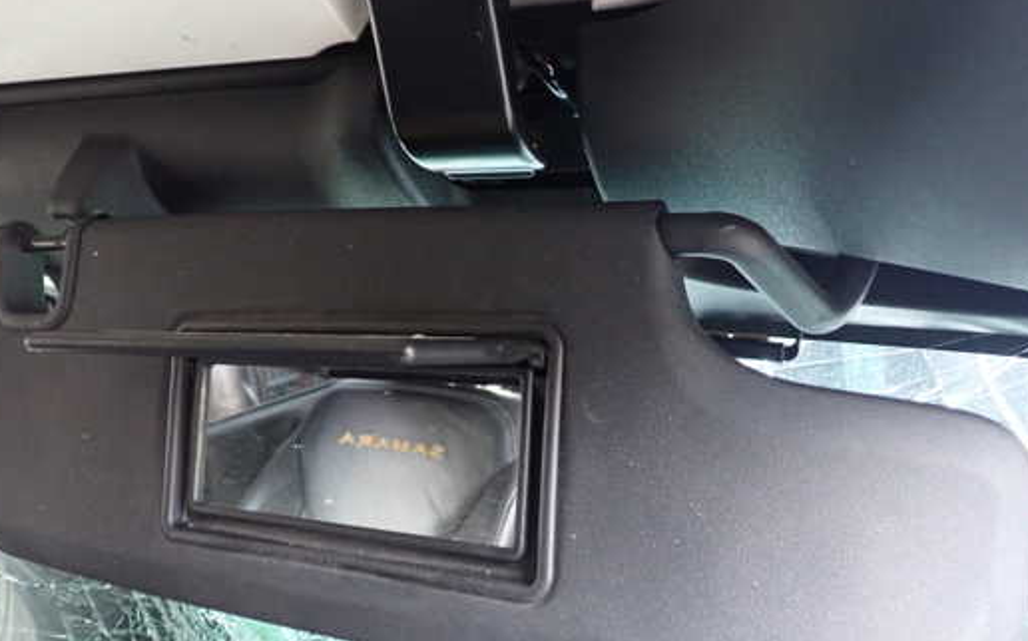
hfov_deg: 52.8
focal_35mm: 37
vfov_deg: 34.3
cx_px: 504
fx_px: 1036
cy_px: 374
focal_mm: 5.4
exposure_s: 1/20
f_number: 2.3
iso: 800
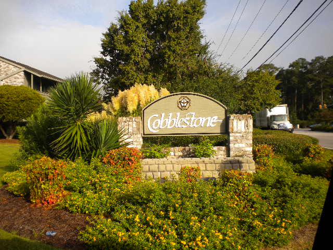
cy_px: 125
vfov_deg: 40.7
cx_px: 166
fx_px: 337
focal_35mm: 35
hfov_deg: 52.6
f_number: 4.6
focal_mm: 6.3
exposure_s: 1/526
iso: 80
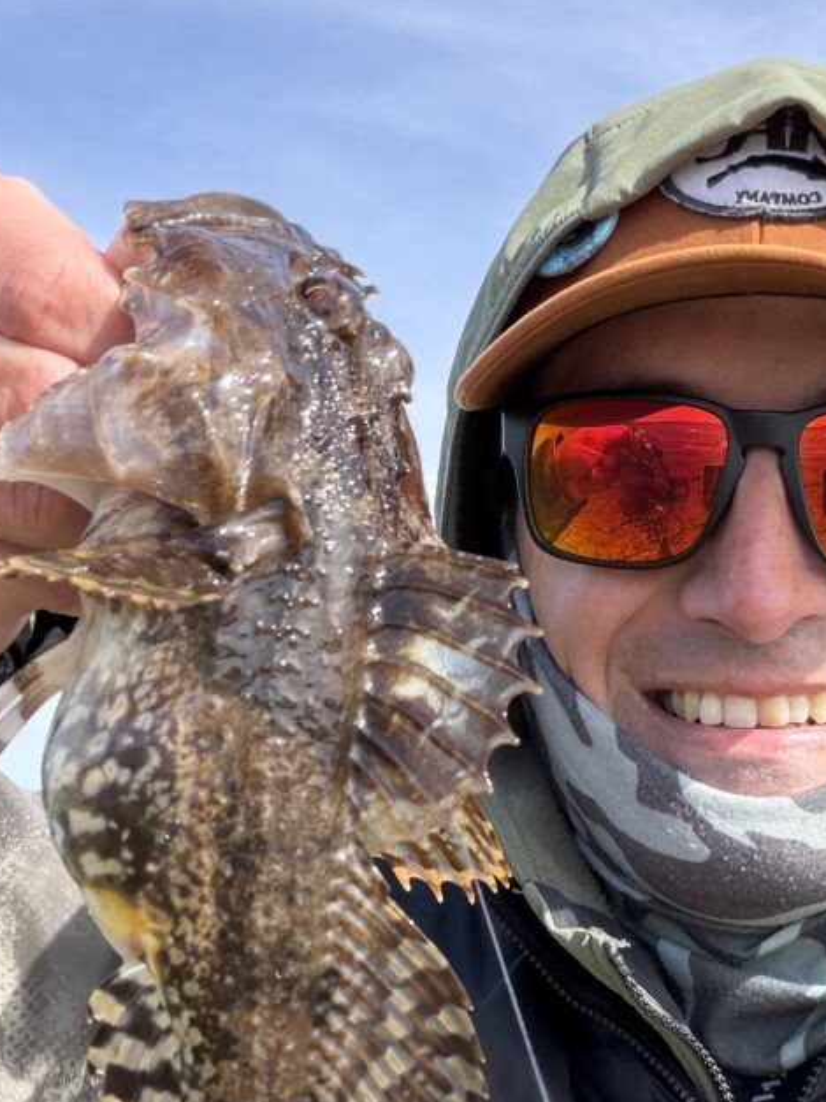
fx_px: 1560
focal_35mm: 49
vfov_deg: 38.4
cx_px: 536
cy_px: 750
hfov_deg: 29.5
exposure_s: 1/326
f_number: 1.9
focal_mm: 2.71
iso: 32
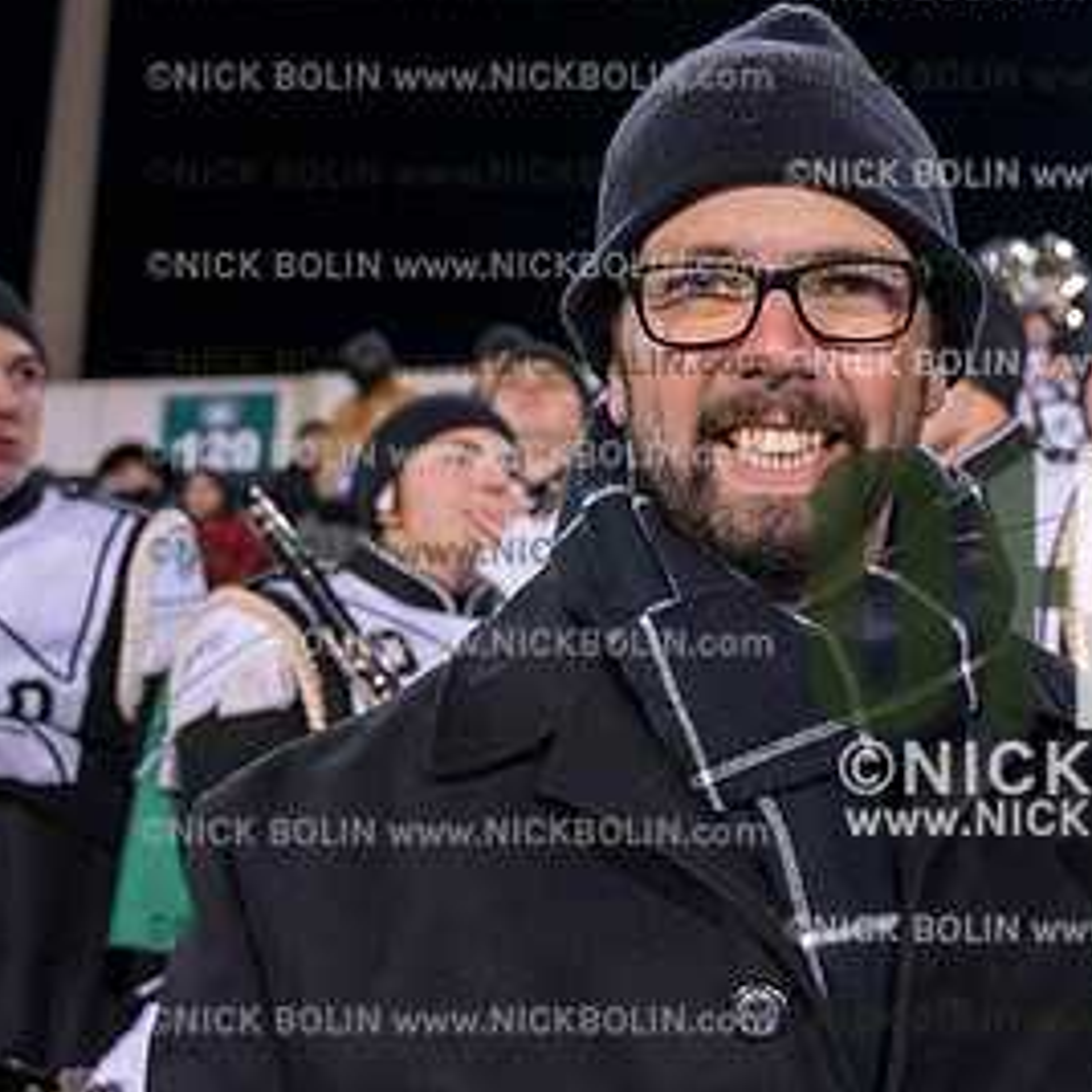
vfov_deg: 30.5
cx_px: 1096
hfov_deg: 28.6
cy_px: 644
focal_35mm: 56
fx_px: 1999
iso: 5000
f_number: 4.5
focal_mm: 30.5
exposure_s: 1/640
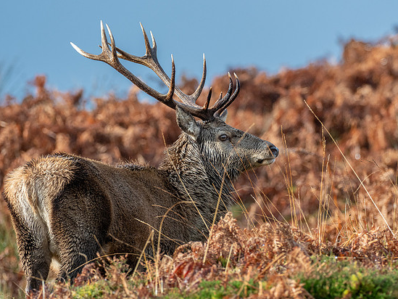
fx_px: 7303
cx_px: 207
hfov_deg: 3.1
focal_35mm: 635
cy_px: 151
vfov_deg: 2.3
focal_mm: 300
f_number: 4.5
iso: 400
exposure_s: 1/640
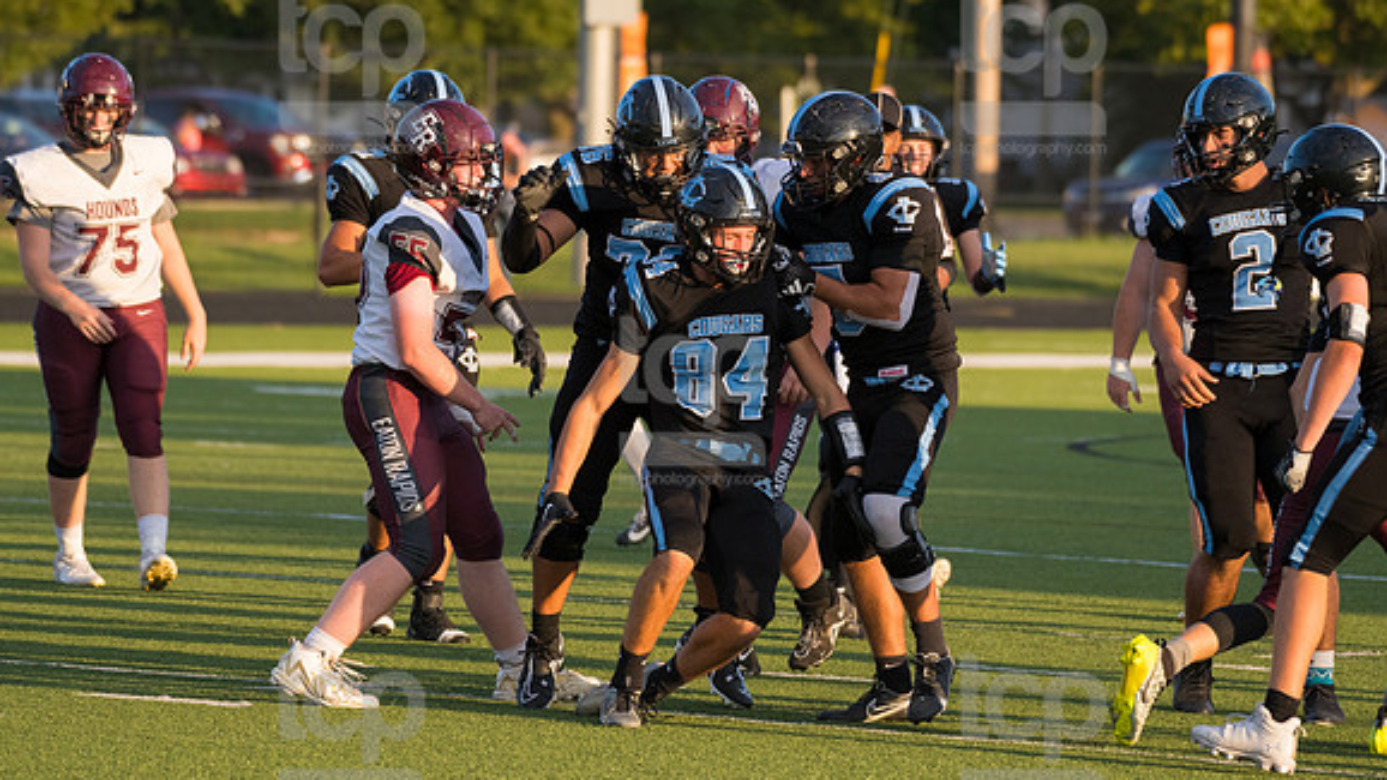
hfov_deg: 8.2
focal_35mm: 263
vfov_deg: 4.6
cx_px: 694
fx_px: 9672
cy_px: 402
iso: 1250
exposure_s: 1/2000
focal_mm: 250
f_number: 5.6
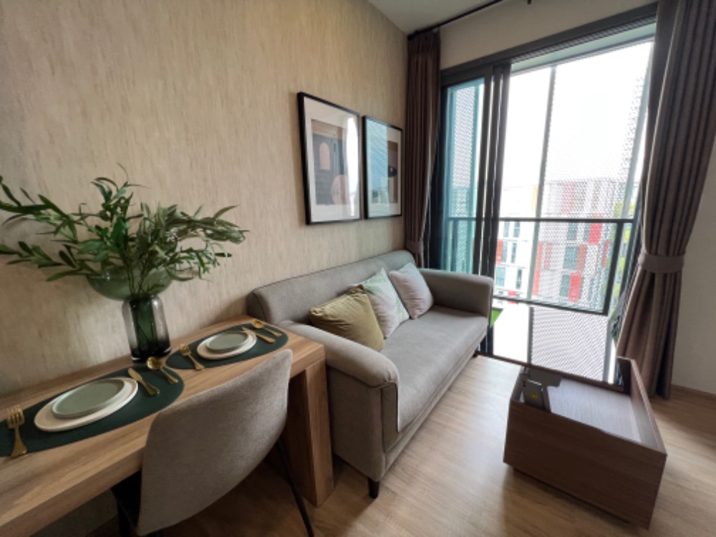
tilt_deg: -11.3
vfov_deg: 89.9
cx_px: 358
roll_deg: +1.8
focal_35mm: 13
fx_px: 269
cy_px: 268
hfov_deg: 106.2
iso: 125
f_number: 1.8
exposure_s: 1/121
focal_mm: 1.57
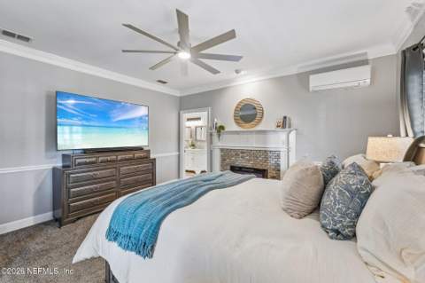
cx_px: 212
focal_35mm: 14
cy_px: 142
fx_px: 165
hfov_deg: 104.3
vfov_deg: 81.1
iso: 400
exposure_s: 1/2
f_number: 10
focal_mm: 14
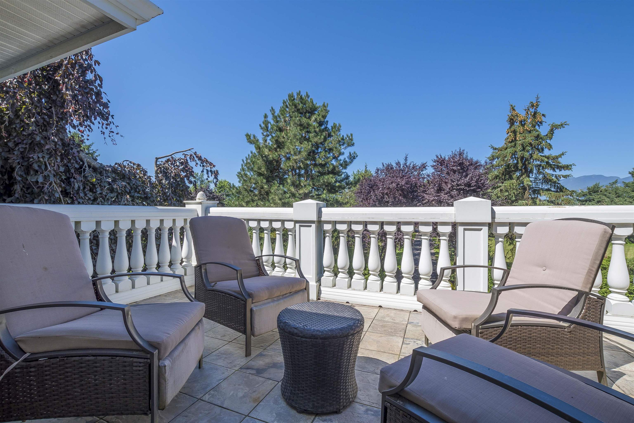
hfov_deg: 100.4
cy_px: 212
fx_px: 264
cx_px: 317
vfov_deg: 77.3
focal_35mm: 15
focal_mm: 10
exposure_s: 1/320
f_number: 9
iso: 100
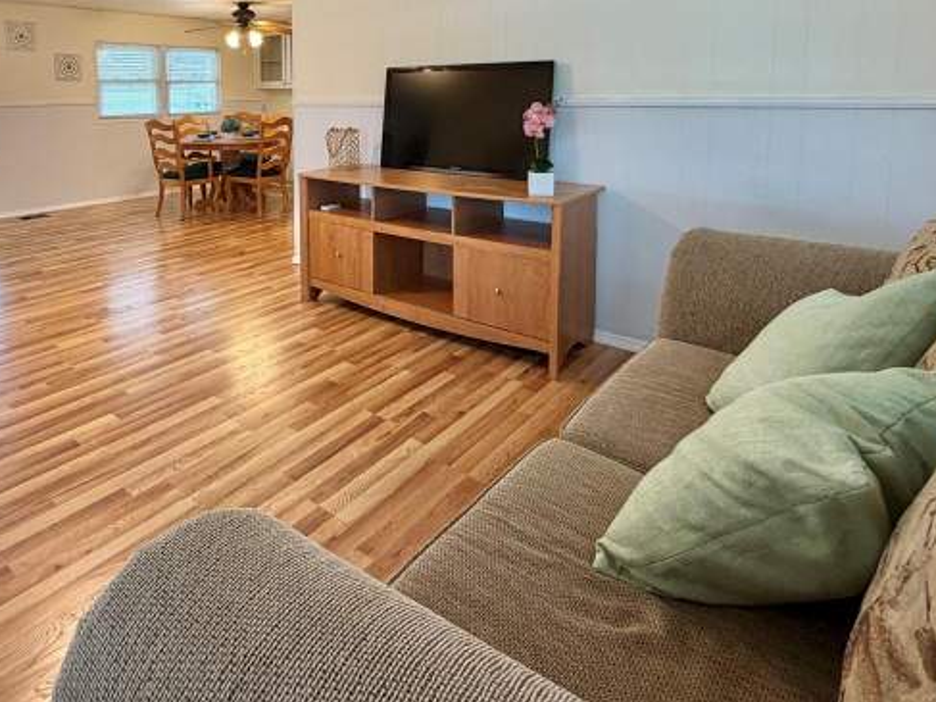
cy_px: 142
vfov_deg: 54.9
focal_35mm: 23
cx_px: 277
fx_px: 622
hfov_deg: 70.7
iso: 200
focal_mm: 2.22
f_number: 2.2
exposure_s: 1/120
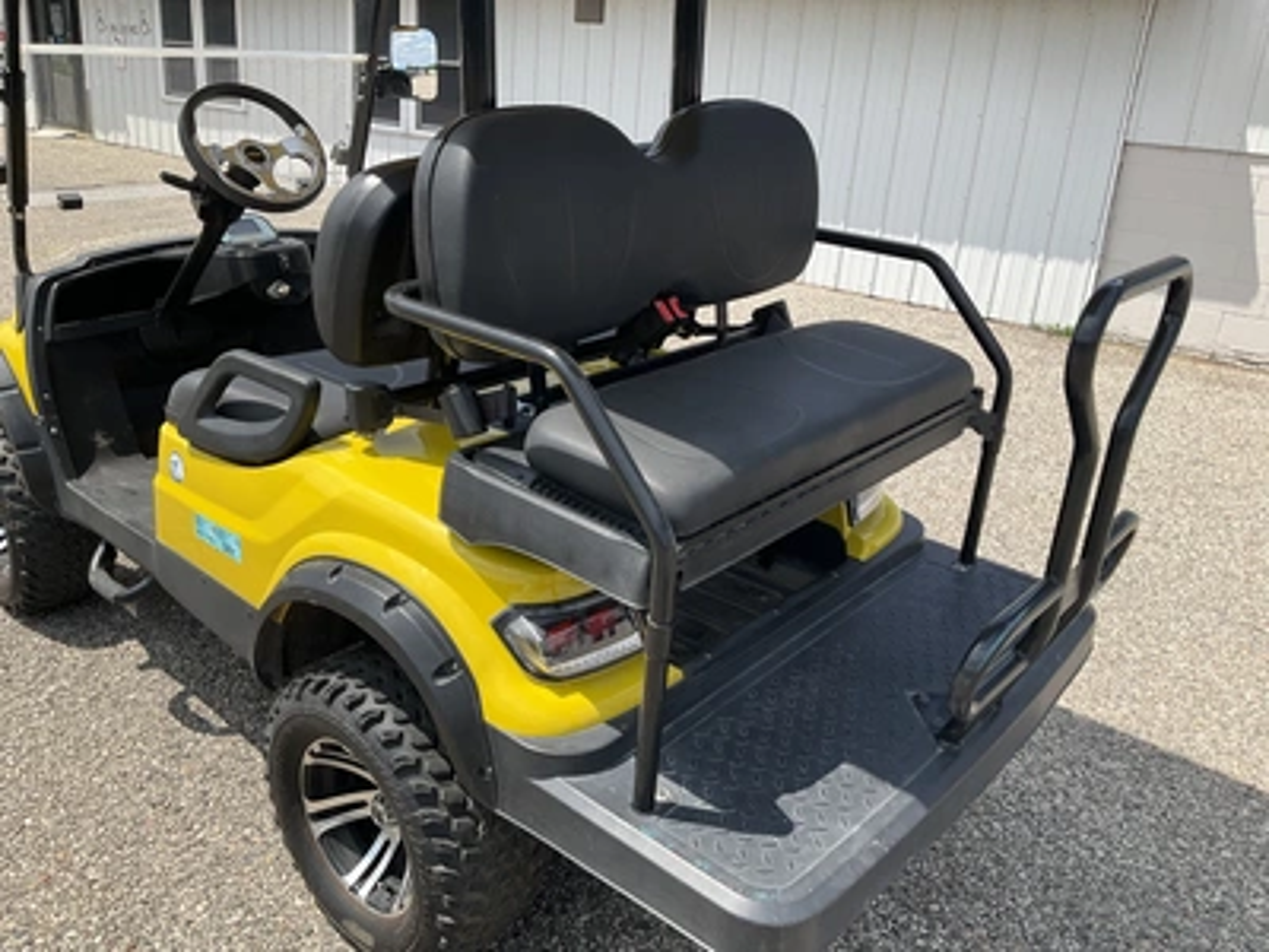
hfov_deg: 61.7
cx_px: 634
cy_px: 476
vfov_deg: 48.2
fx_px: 1063
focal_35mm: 29
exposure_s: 1/1342
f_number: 1.8
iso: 25
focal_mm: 3
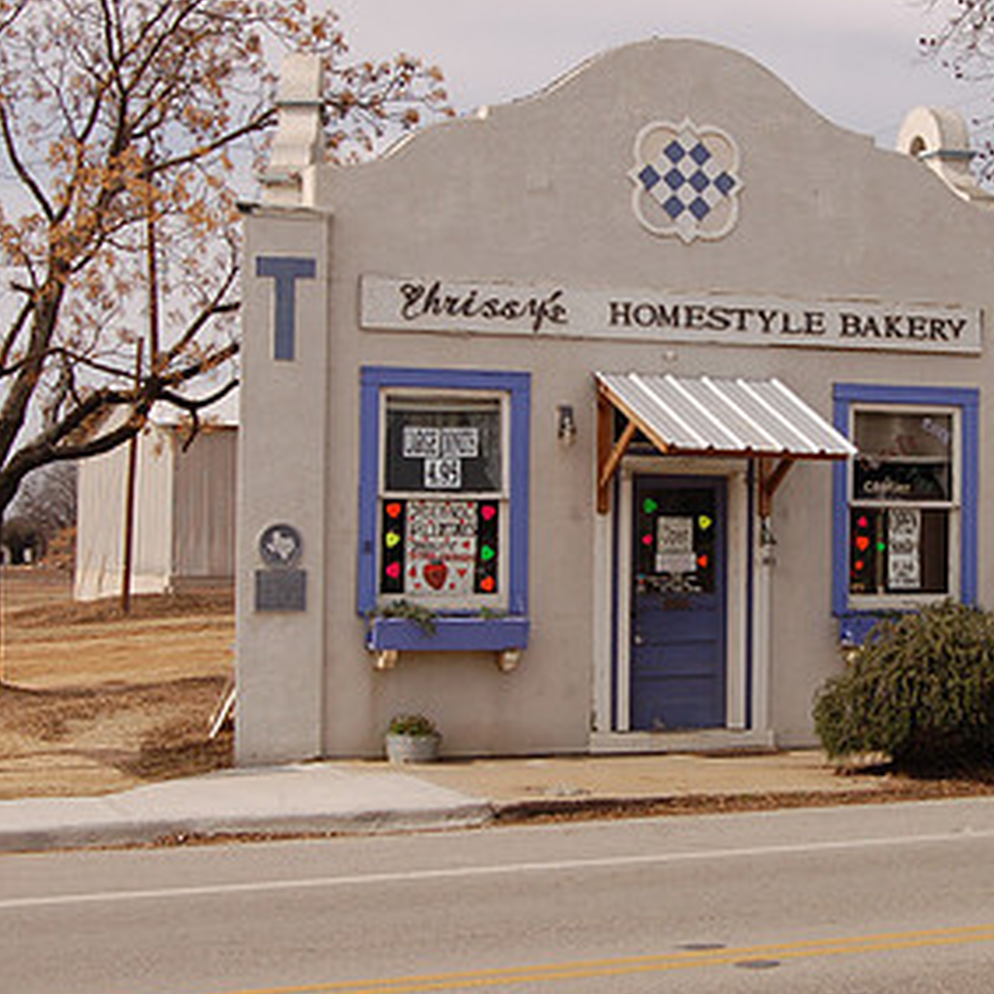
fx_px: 2627
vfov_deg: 21.4
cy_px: 390
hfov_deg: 21.3
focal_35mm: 81
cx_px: 702
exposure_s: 1/320
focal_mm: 31
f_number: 11
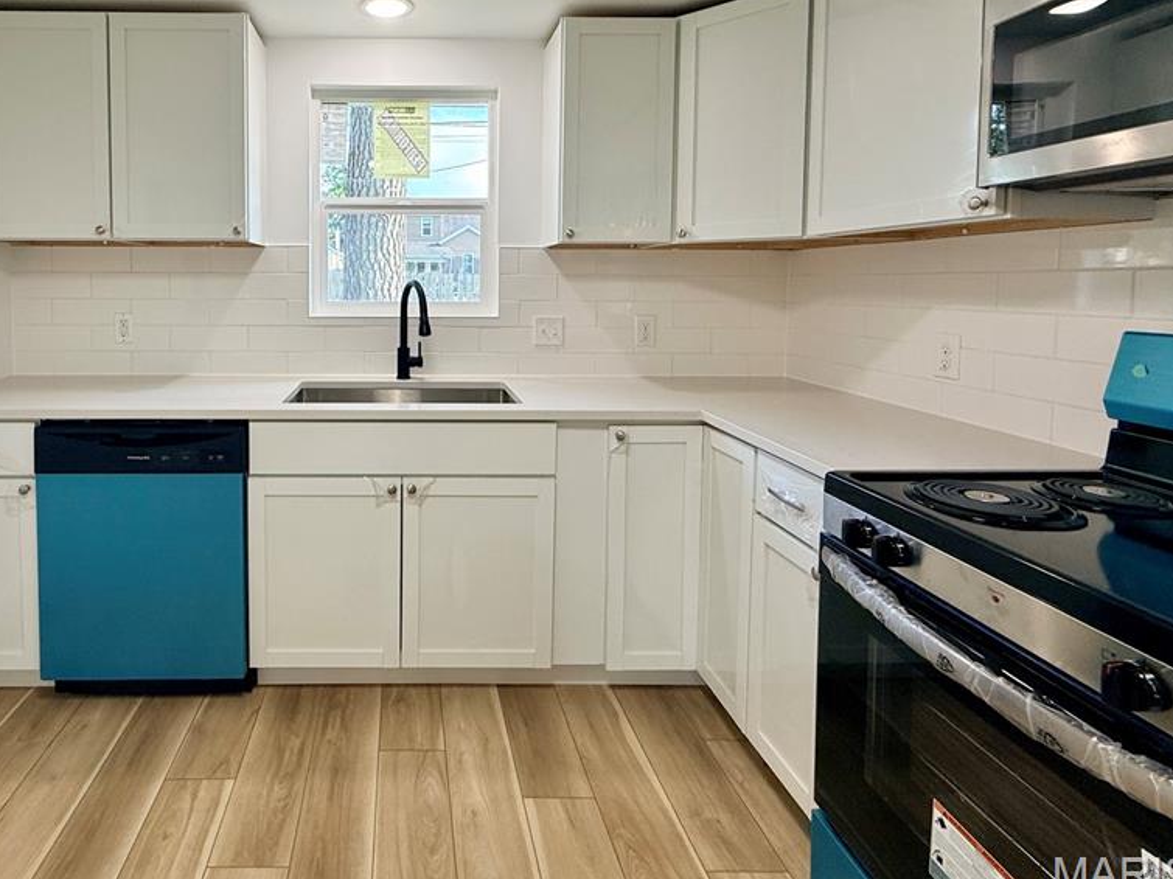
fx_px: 644
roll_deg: -0.1
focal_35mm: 19
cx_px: 413
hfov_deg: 82.4
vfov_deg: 67.2
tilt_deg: -3.1
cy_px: 311
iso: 100
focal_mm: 2.22
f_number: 2.2
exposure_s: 1/120
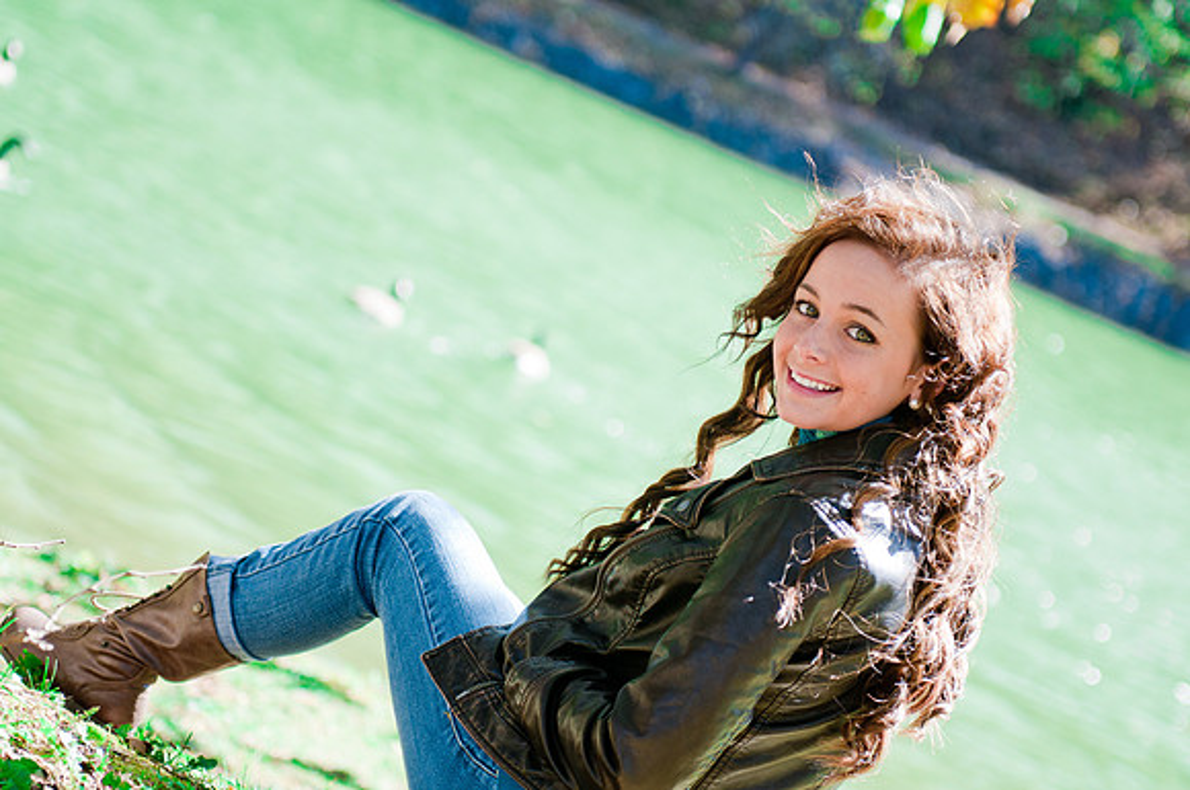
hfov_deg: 19.5
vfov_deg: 13.0
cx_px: 595
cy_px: 395
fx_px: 3466
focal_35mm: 105
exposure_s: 1/400
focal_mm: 70
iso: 200
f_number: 2.8
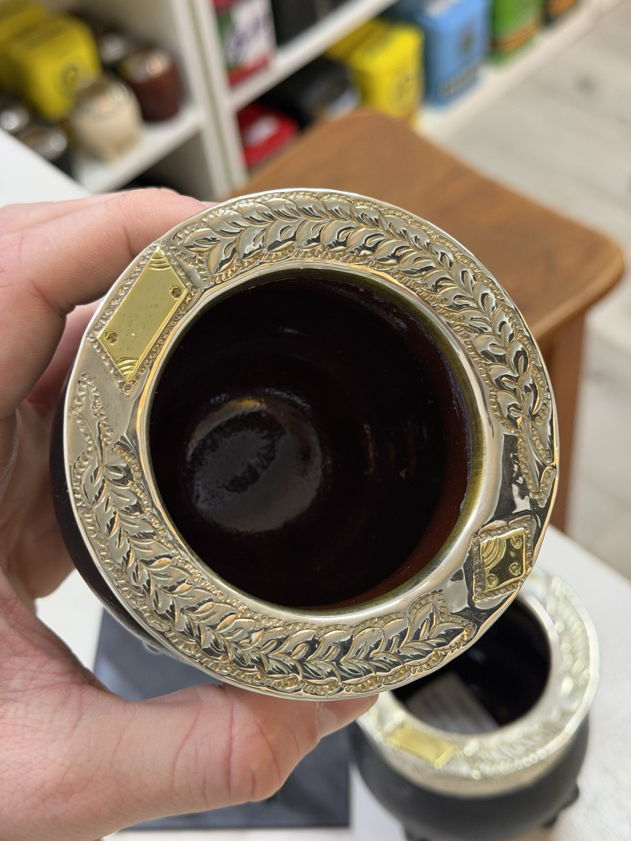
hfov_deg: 30.3
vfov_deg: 39.7
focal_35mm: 48
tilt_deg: -50.7
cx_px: 316
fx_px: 1167
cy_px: 420
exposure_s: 1/33
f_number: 1.78
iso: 200
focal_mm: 6.76
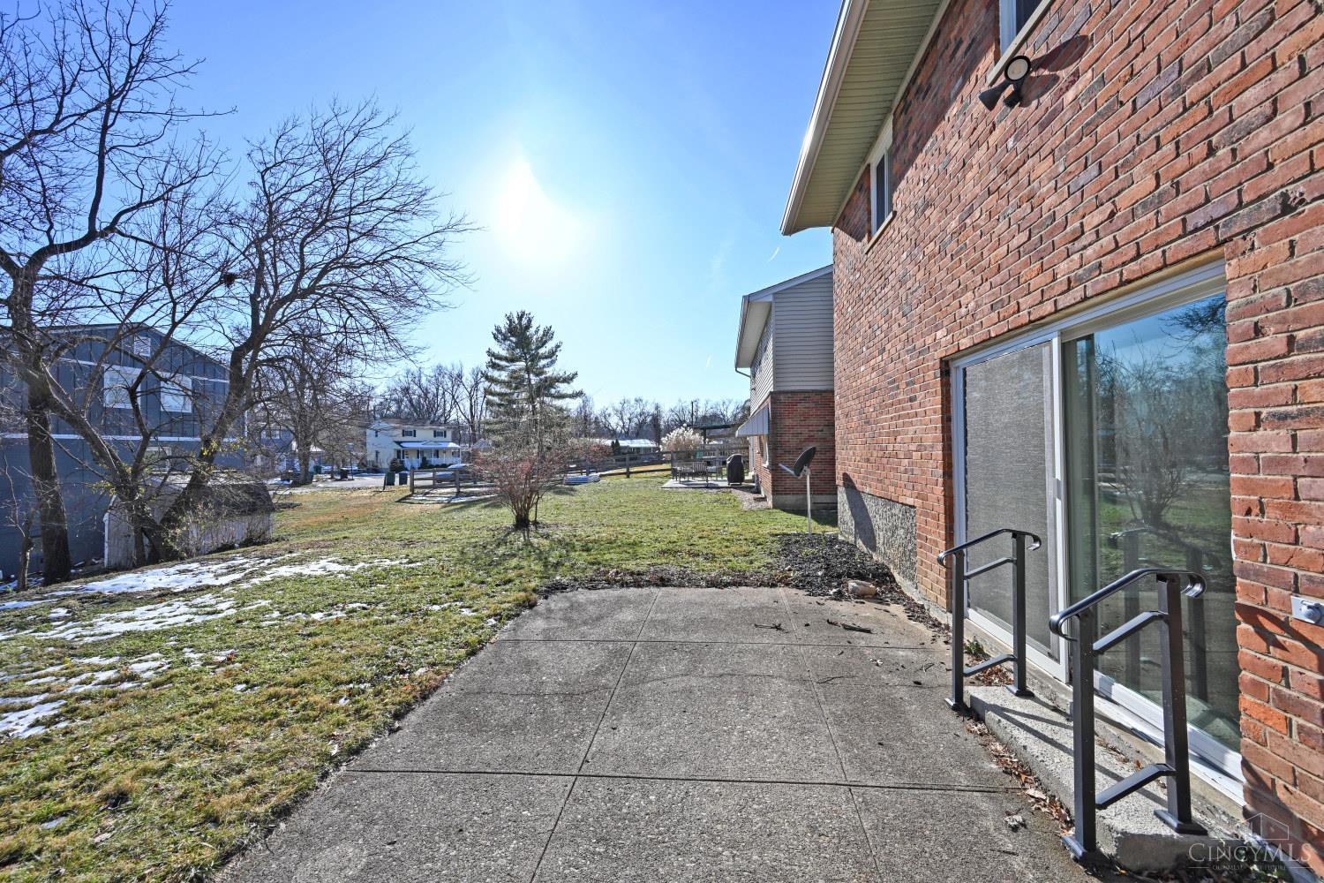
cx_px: 662
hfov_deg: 104.3
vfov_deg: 81.2
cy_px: 442
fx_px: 515
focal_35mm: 14
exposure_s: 1/125
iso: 64
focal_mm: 14
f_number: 10
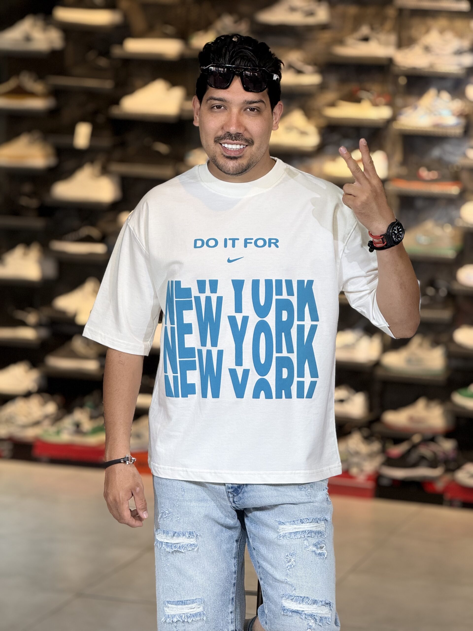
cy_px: 316
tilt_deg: -6.4
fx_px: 2186
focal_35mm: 120
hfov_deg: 12.3
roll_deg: -3.8
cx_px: 236
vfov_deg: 16.4
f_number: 2.8
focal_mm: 15.66
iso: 100
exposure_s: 1/100
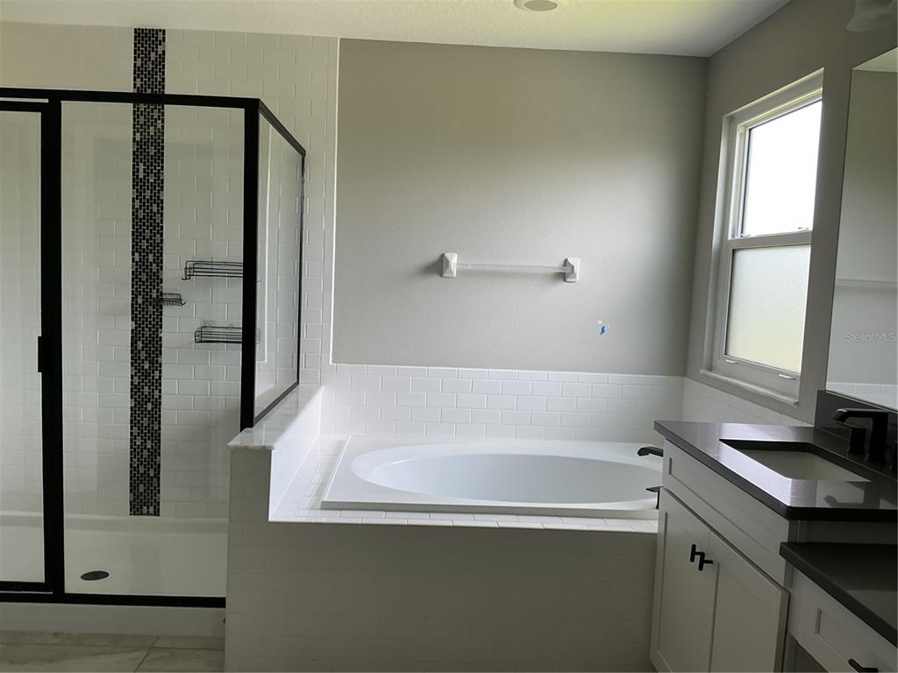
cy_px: 336
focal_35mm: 29
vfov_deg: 48.2
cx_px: 449
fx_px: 752
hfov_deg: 61.7
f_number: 1.8
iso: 40
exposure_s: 1/60
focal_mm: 3
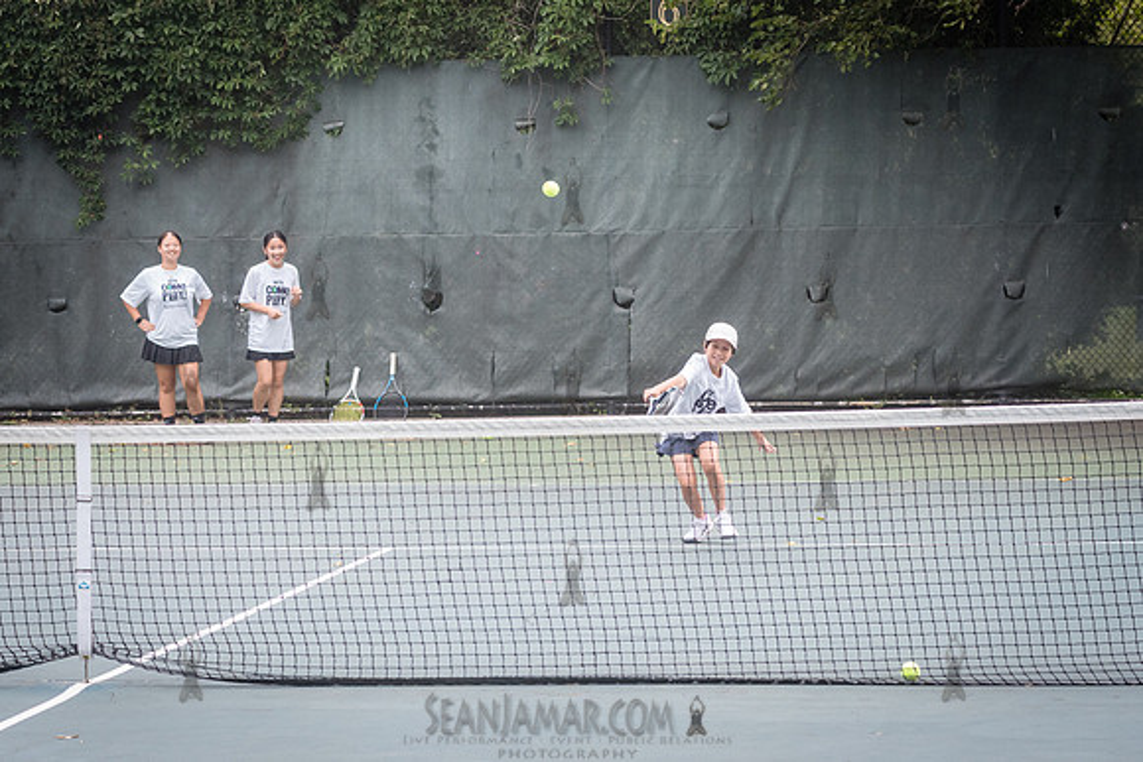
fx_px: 4164
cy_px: 384
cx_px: 590
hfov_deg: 15.6
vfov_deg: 10.5
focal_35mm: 131
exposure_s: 1/1000
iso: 1250
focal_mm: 100
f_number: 6.3
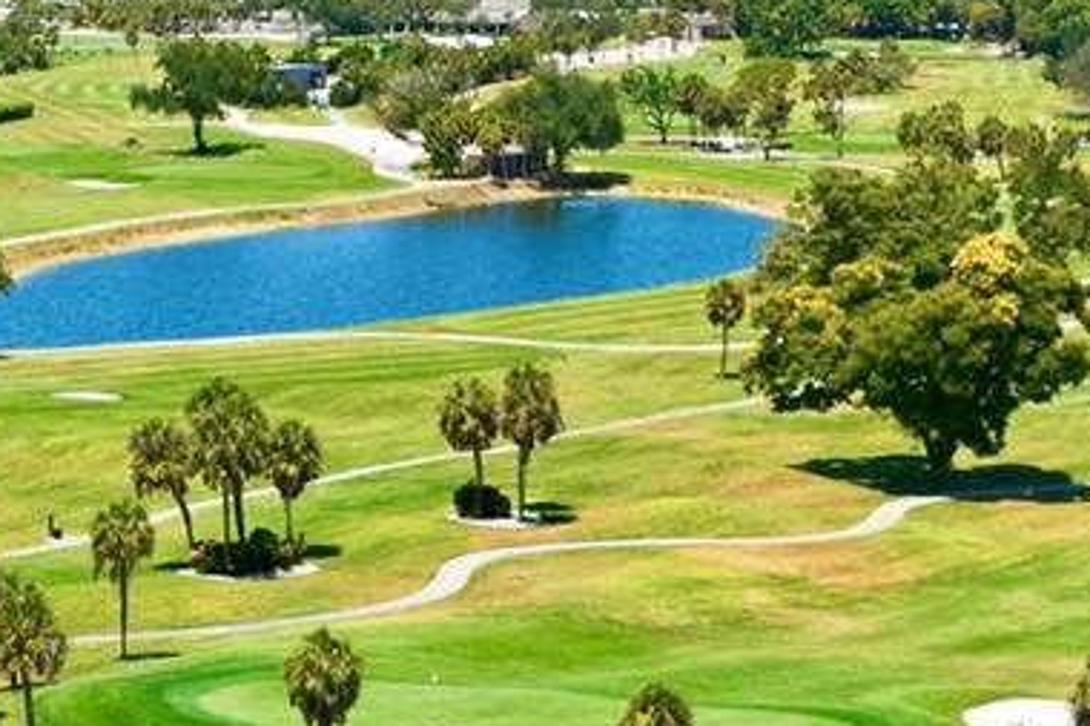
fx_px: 3571
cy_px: 1326
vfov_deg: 10.8
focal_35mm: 118
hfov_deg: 17.1
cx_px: 100
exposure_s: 1/1250
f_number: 2.8
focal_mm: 14.4
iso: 100
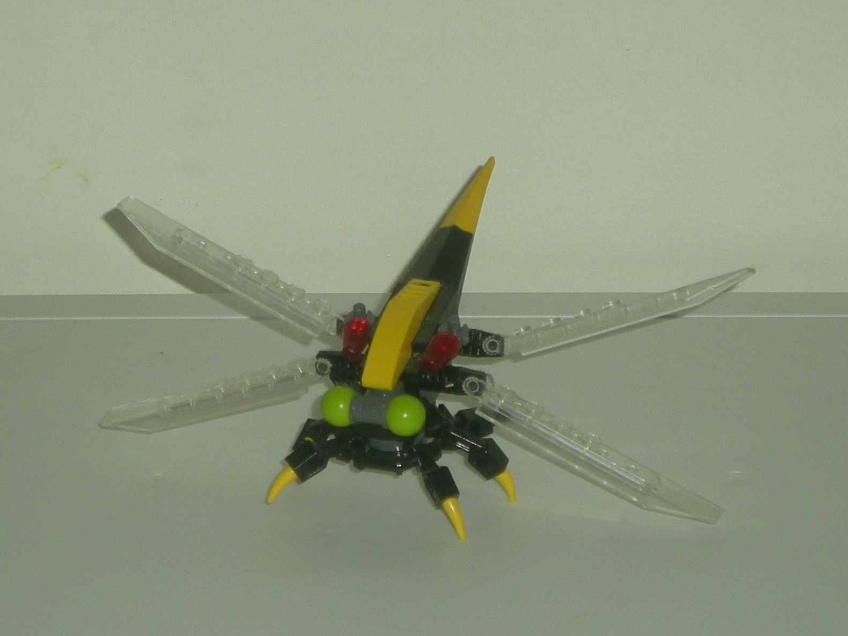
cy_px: 315
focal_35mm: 75
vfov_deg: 19.6
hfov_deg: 26.0
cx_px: 425
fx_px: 1837
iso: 50
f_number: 4.6
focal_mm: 12.3
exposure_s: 1/120
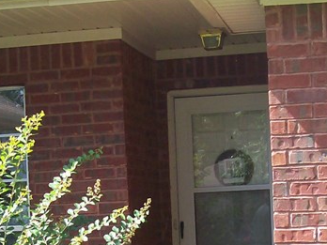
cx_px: 153
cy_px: 267
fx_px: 1001
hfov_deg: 18.5
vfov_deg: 13.7
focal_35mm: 106
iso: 80
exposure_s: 1/315
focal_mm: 6
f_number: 2.7
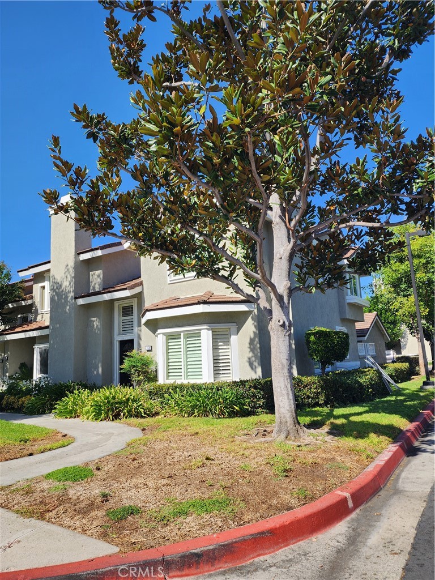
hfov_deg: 58.9
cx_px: 218
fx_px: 385
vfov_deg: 73.9
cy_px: 290
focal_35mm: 23
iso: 12
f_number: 1.8
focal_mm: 6.4
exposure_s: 1/857
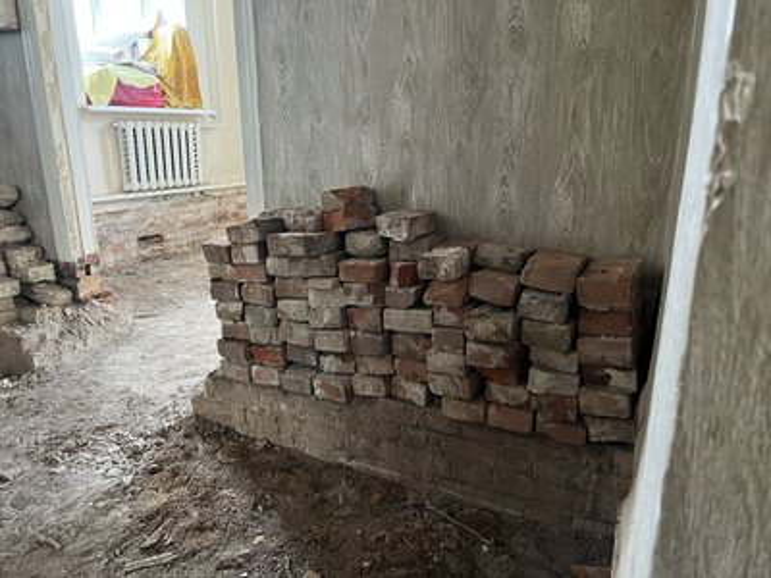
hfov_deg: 67.3
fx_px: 579
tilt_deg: -16.4
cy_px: 289
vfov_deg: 53.1
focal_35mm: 26
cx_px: 386
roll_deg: +0.6
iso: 500
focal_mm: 5.7
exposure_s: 1/46
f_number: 1.5
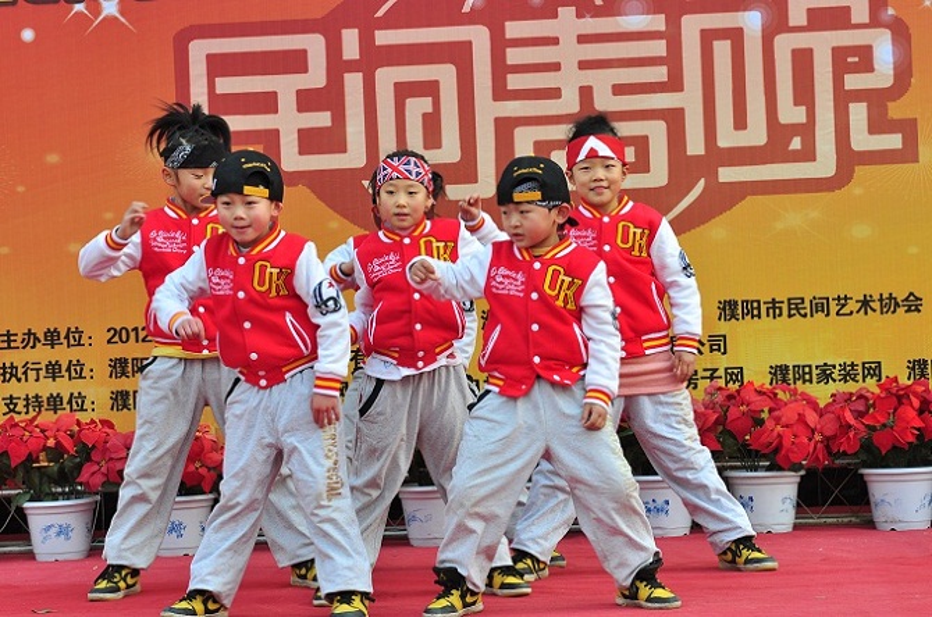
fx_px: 2403
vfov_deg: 14.6
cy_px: 308
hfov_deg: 21.9
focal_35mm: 93
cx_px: 466
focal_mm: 62
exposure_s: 1/250
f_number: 5.6
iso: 200
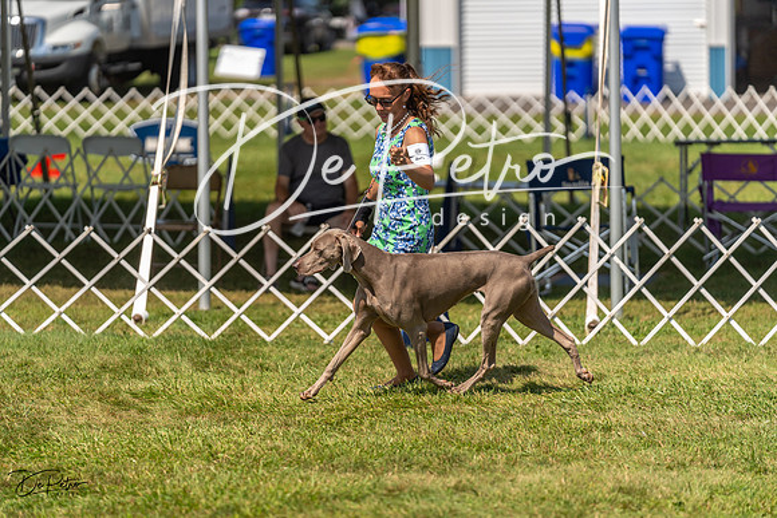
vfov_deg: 8.0
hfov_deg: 12.0
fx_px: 3691
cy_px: 259
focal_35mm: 171
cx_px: 388
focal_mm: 171
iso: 200
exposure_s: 1/3200
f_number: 2.8
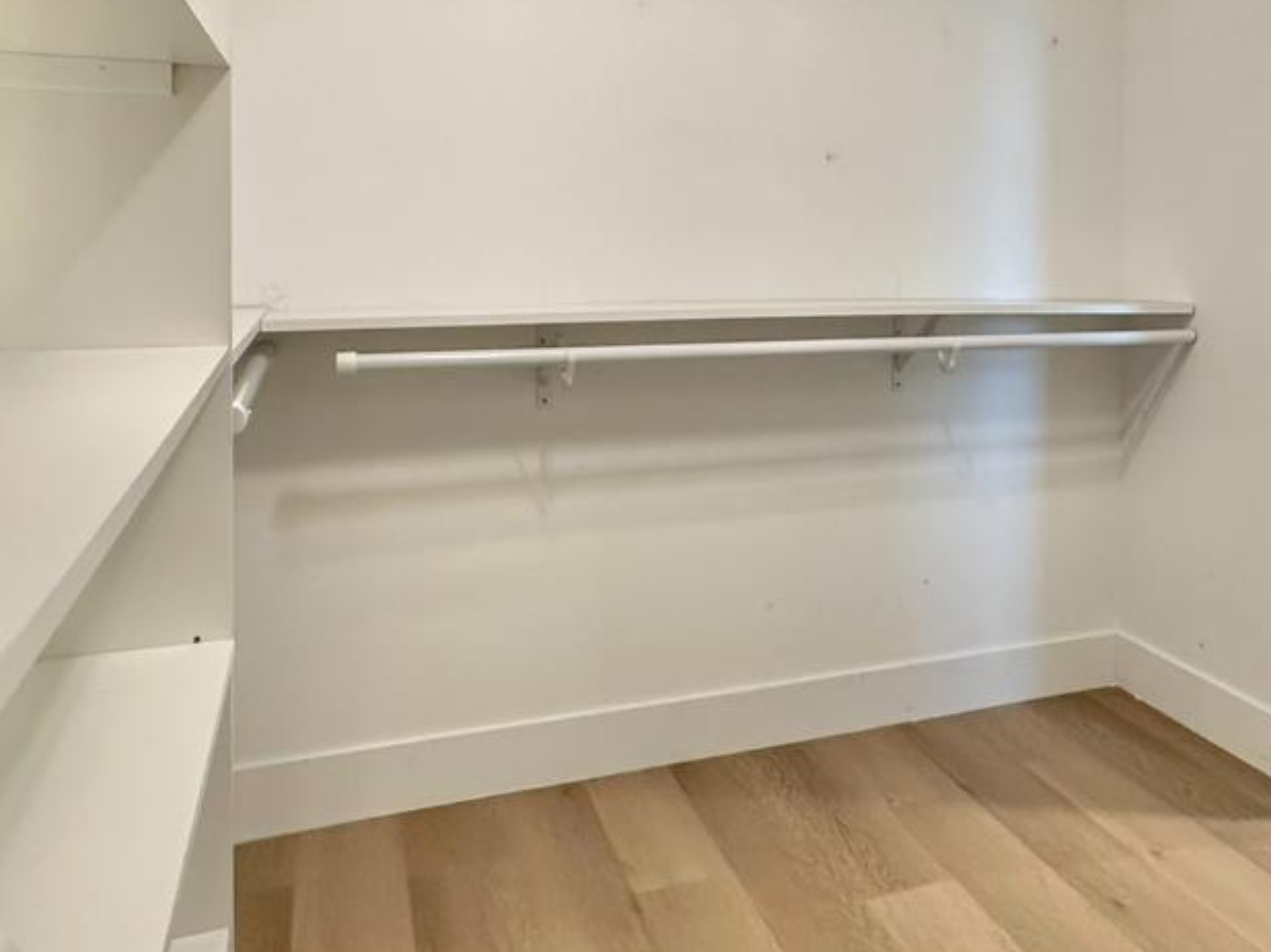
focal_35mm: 34
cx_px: 946
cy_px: 254
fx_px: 1248
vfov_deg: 40.7
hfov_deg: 51.8
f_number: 2.2
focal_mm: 2.22
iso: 160
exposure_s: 1/60
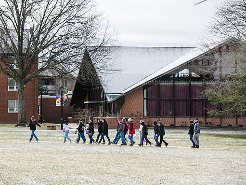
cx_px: 107
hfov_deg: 15.1
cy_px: 92
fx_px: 931
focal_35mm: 131
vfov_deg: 11.3
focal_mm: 120
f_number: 5
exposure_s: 1/640
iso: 320
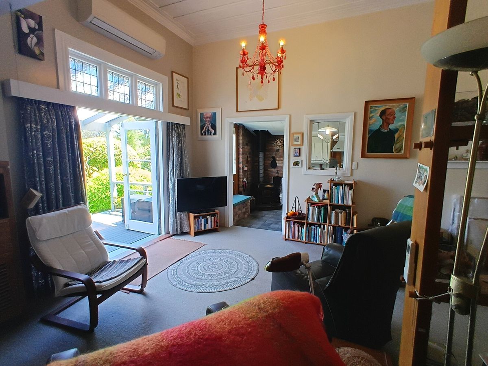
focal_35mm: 22
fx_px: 310
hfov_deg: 76.4
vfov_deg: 61.1
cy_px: 183
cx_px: 244
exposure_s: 1/33.3
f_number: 2.2
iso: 125
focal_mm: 1.43
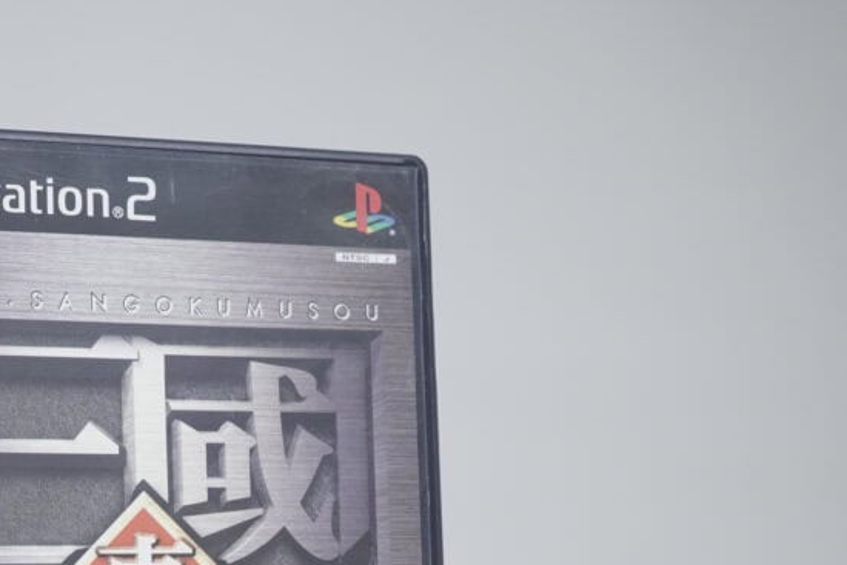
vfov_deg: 18.5
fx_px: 1694
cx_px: 146
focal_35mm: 72
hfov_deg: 27.4
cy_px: 553
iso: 640
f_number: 5.6
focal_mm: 33
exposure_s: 1/20
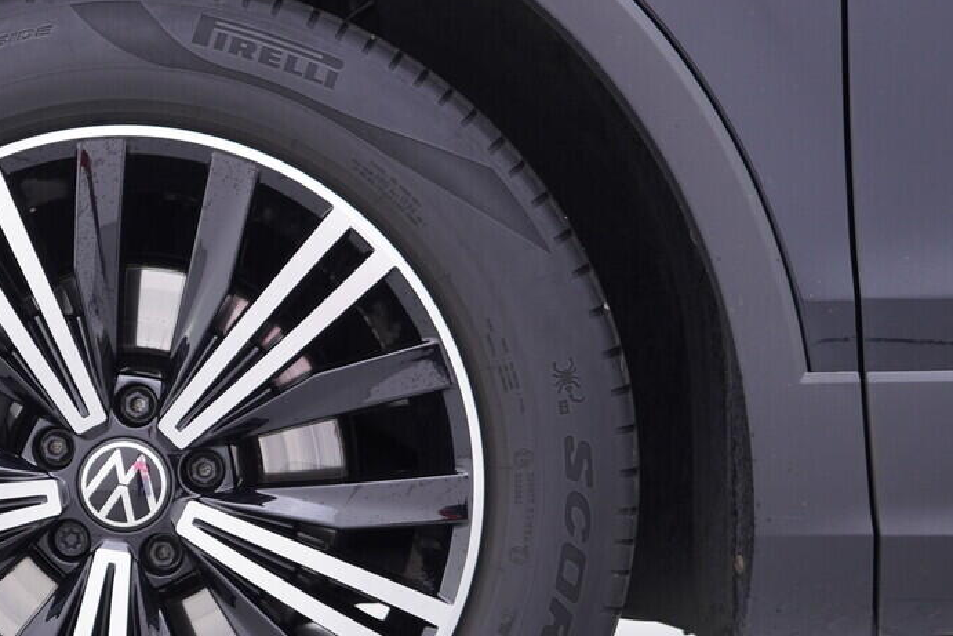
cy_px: 437
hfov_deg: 26.3
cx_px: 148
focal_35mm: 75
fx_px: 1986
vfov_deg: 18.1
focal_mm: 24
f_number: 3.2
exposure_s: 1/50
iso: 125
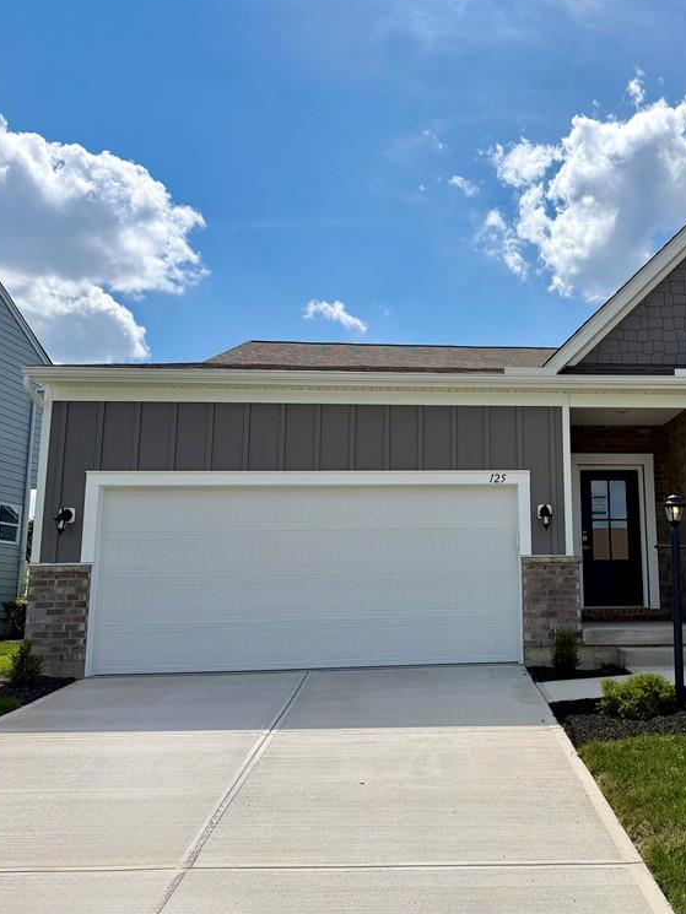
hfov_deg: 41.3
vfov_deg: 55.3
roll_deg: +1.1
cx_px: 536
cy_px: 453
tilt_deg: +10.3
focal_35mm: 33
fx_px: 872
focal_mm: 6.76
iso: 125
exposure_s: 1/9091
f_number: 1.78
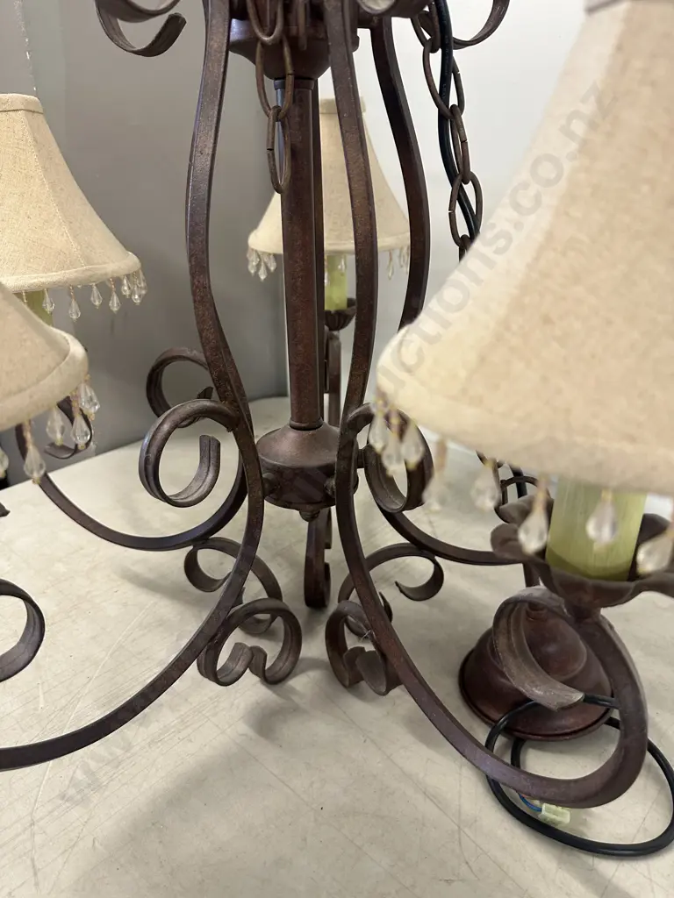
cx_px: 337
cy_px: 449
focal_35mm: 24
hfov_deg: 56.8
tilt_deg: -26.0
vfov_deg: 71.6
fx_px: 623
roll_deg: -0.9
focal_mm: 6.86
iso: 200
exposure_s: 1/50
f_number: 1.78
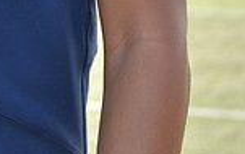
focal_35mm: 380
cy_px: -248
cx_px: -63
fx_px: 2542
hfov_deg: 5.5
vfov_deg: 3.4
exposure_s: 1/500
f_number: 5
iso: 500
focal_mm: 65
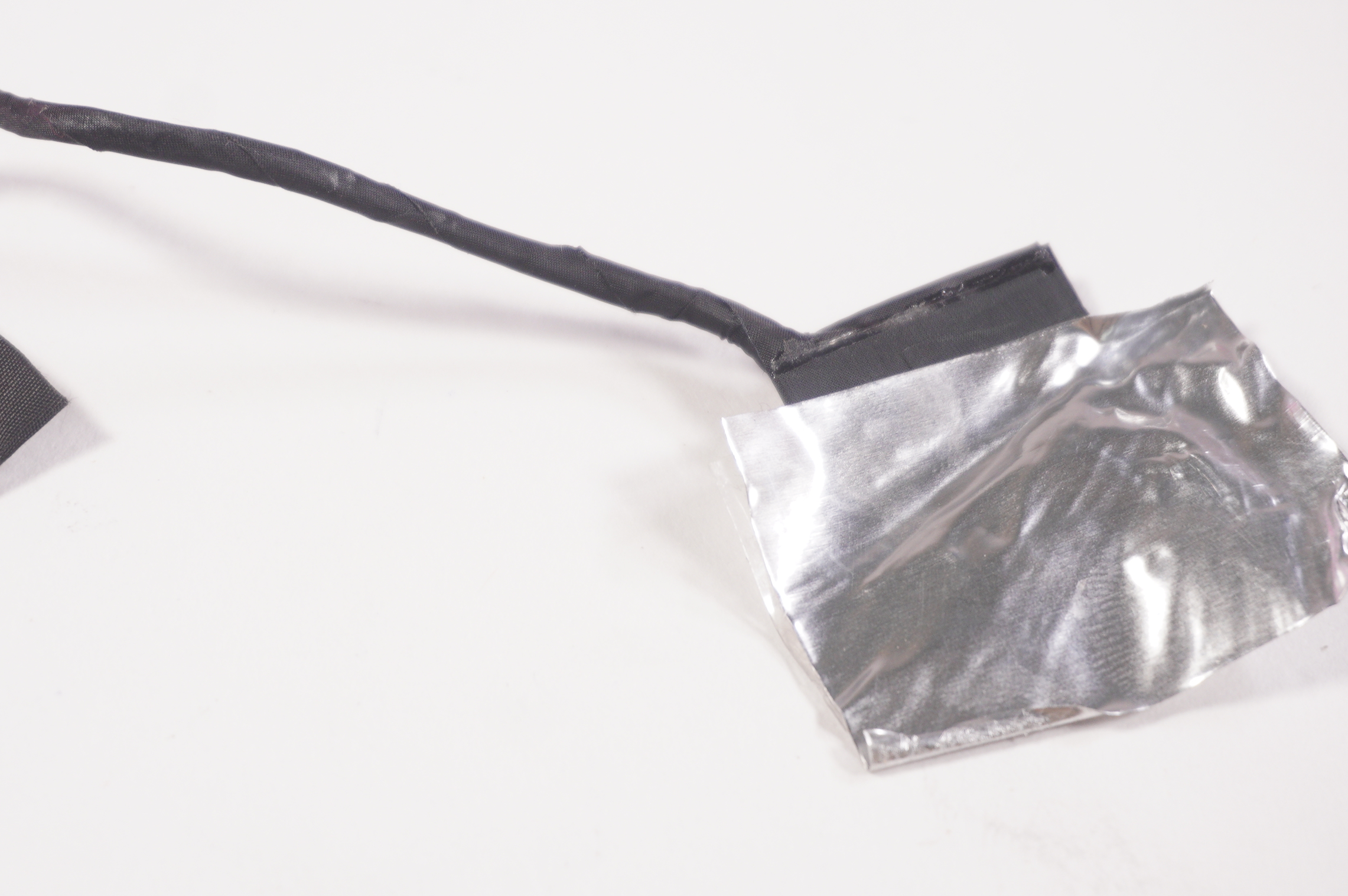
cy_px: 417
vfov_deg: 15.7
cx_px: 548
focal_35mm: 87
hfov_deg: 23.4
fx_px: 3255
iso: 400
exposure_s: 1/160
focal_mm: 44
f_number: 5.6
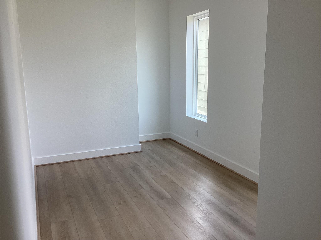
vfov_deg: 45.4
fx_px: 287
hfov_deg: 58.4
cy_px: 120
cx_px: 160
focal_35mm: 31
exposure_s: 1/120
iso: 50
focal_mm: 3.3
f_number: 2.4
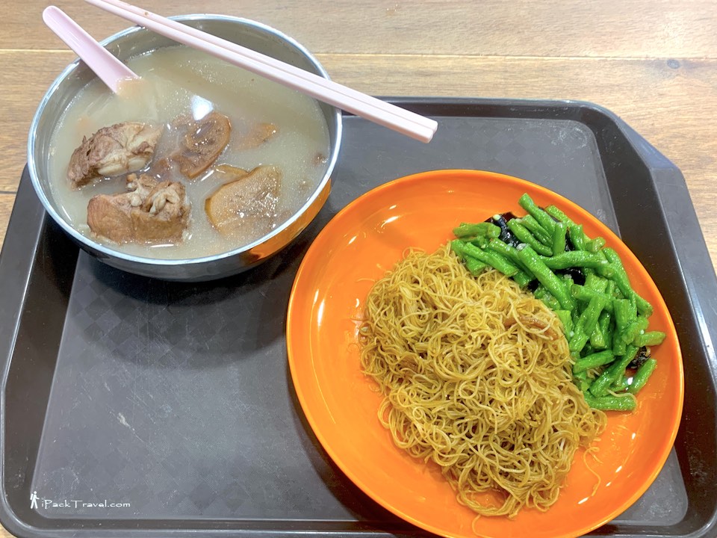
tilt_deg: -63.9
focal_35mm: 26
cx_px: 358
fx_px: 539
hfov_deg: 67.3
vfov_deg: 53.1
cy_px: 269
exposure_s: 1/50
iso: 100
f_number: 1.8
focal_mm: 4.25
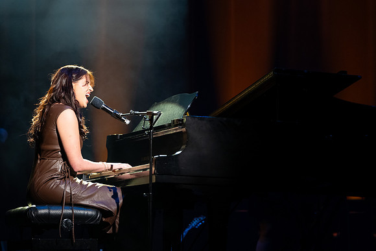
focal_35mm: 177
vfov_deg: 7.8
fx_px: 1844
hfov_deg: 11.6
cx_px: 190
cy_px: 129
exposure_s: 1/200
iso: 2000
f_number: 2.8
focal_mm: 155
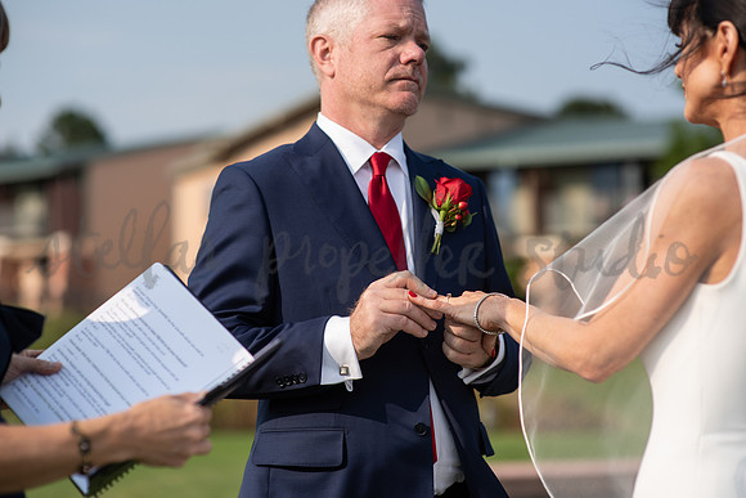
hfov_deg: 23.9
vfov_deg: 16.1
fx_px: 1762
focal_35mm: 85
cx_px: 373
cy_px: 249
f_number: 2.5
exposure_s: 1/3200
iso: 160
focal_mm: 85
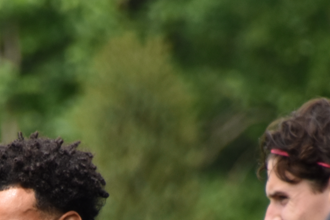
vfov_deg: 0.9
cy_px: 357
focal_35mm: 1600
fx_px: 14664
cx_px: 23
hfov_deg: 1.3
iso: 500
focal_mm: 300
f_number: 6.3
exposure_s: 1/1000
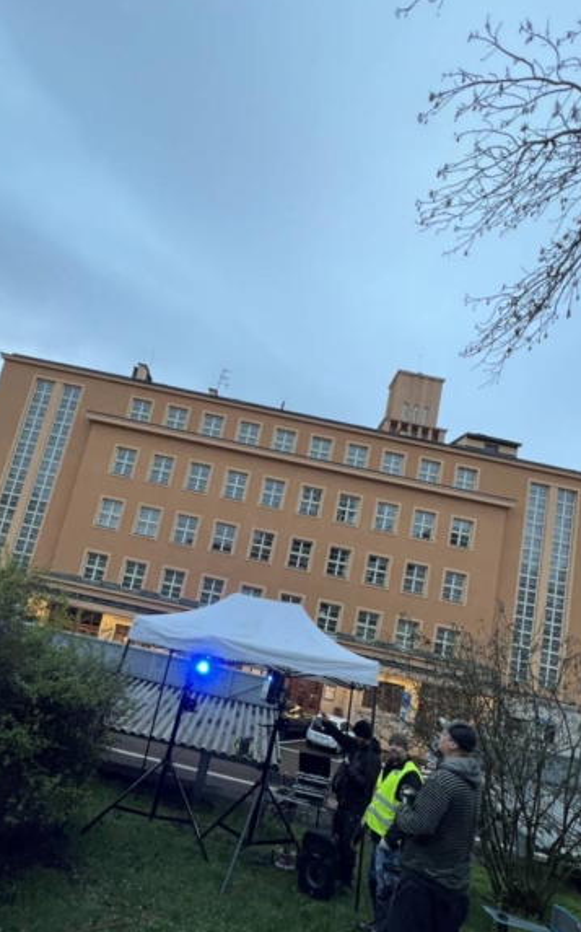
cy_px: 542
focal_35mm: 17
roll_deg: -13.0
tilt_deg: +12.7
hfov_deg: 67.8
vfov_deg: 93.6
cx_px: 260
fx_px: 431
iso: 125
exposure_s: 1/99
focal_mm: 1.57
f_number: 1.8
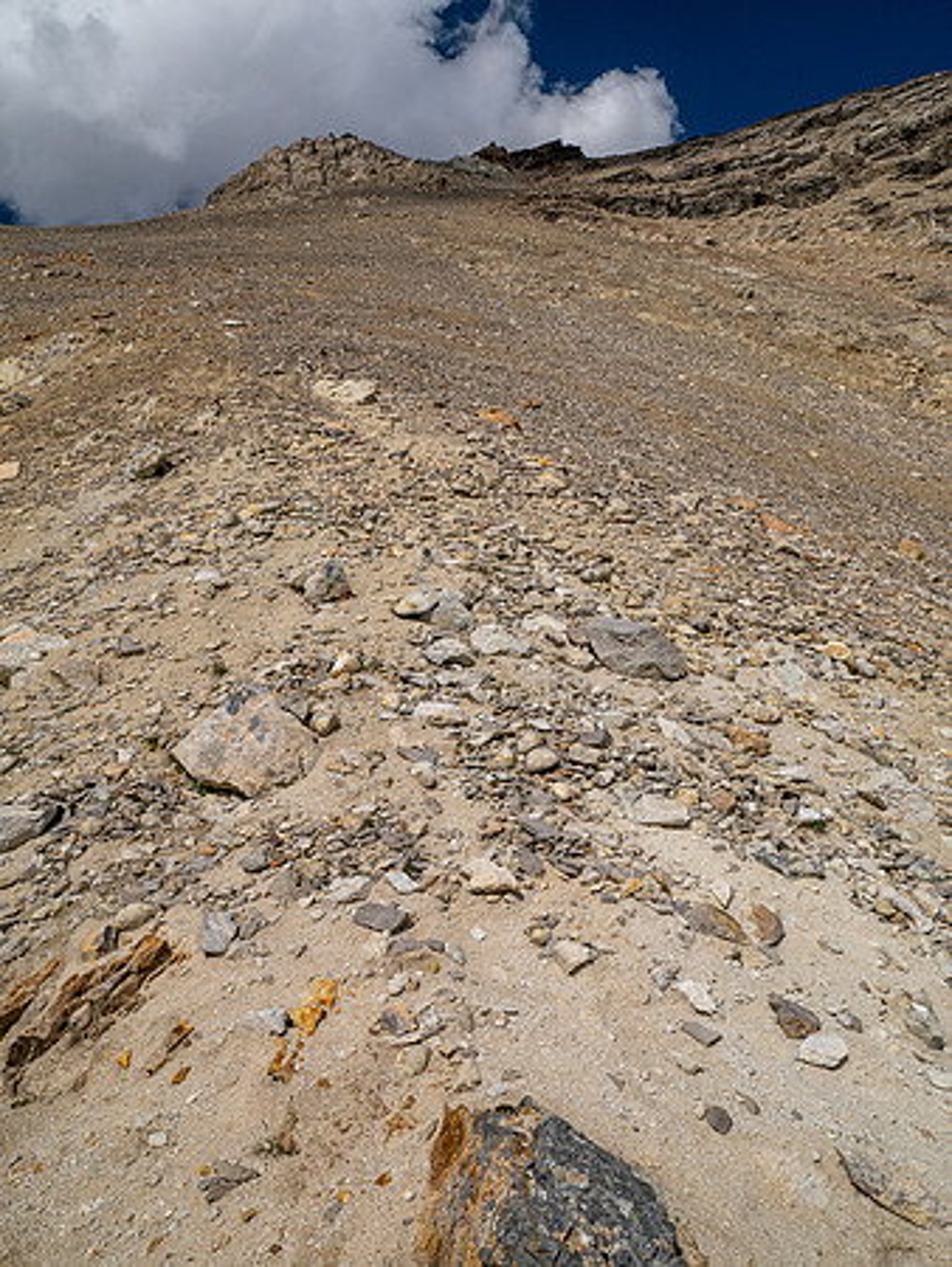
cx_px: 476
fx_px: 879
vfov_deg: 71.6
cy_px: 634
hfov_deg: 56.9
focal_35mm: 24
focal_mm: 12
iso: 200
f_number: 8
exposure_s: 1/800
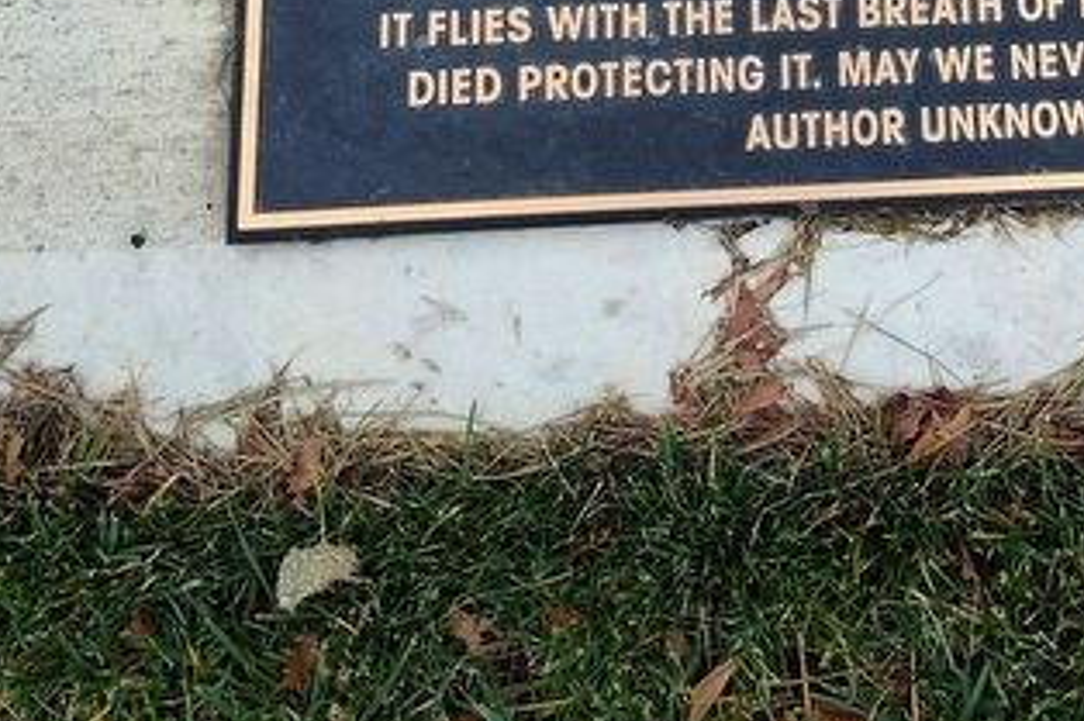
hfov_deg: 31.4
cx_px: 967
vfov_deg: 20.4
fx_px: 1836
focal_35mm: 61
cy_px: -207
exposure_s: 1/200
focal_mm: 5.56
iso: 139
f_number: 1.8
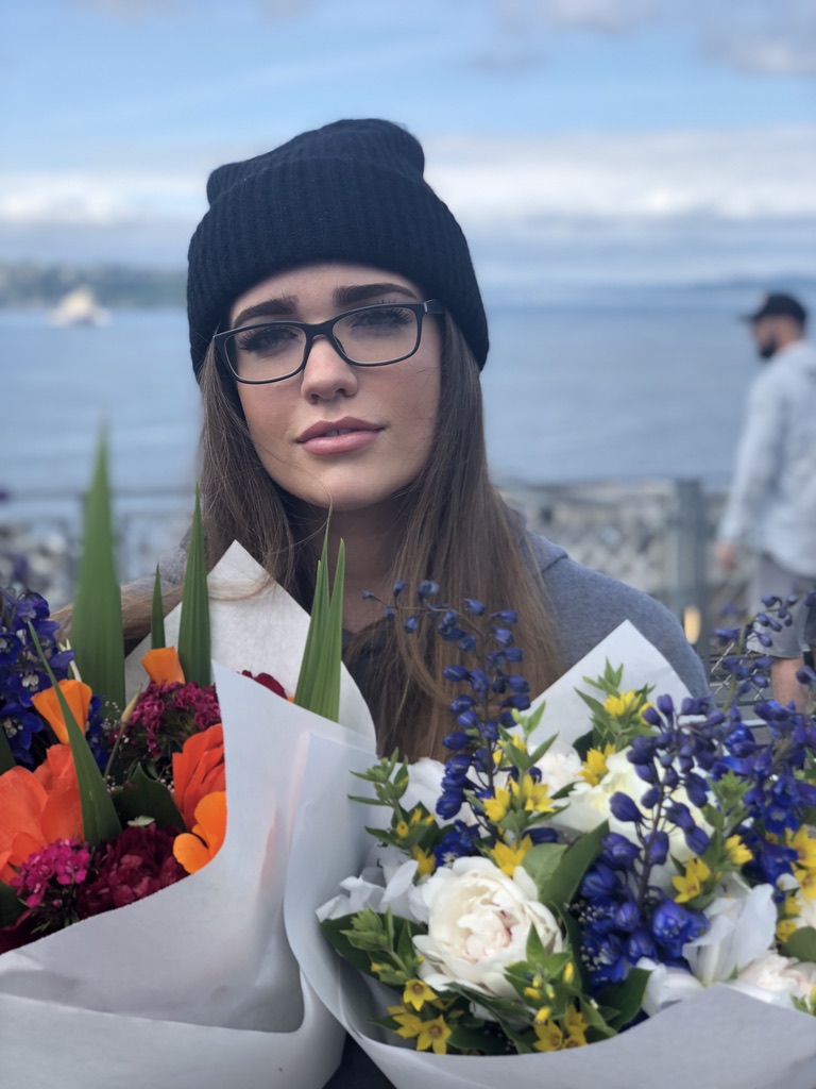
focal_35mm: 52
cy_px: 544
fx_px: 1634
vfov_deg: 36.8
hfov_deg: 28.0
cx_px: 408
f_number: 2.4
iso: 16
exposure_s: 1/324
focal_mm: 6
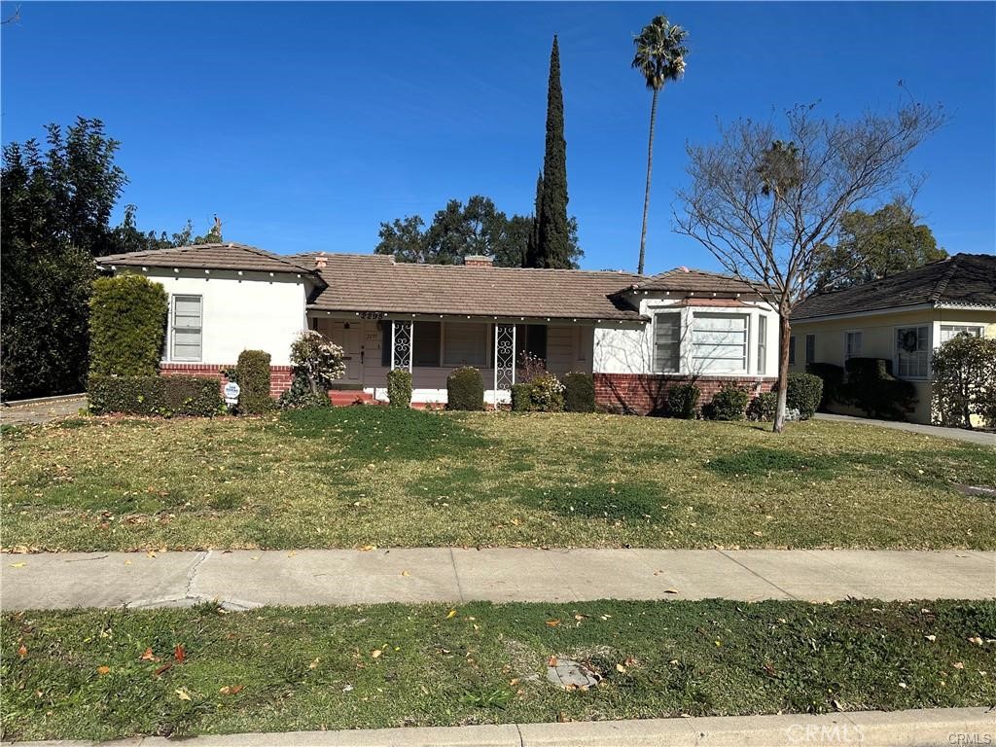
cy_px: 374
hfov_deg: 71.6
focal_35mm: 24
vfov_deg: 56.8
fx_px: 691
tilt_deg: +0.1
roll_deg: -1.6
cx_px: 498
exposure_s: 1/5848
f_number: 1.78
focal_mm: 6.86
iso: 80
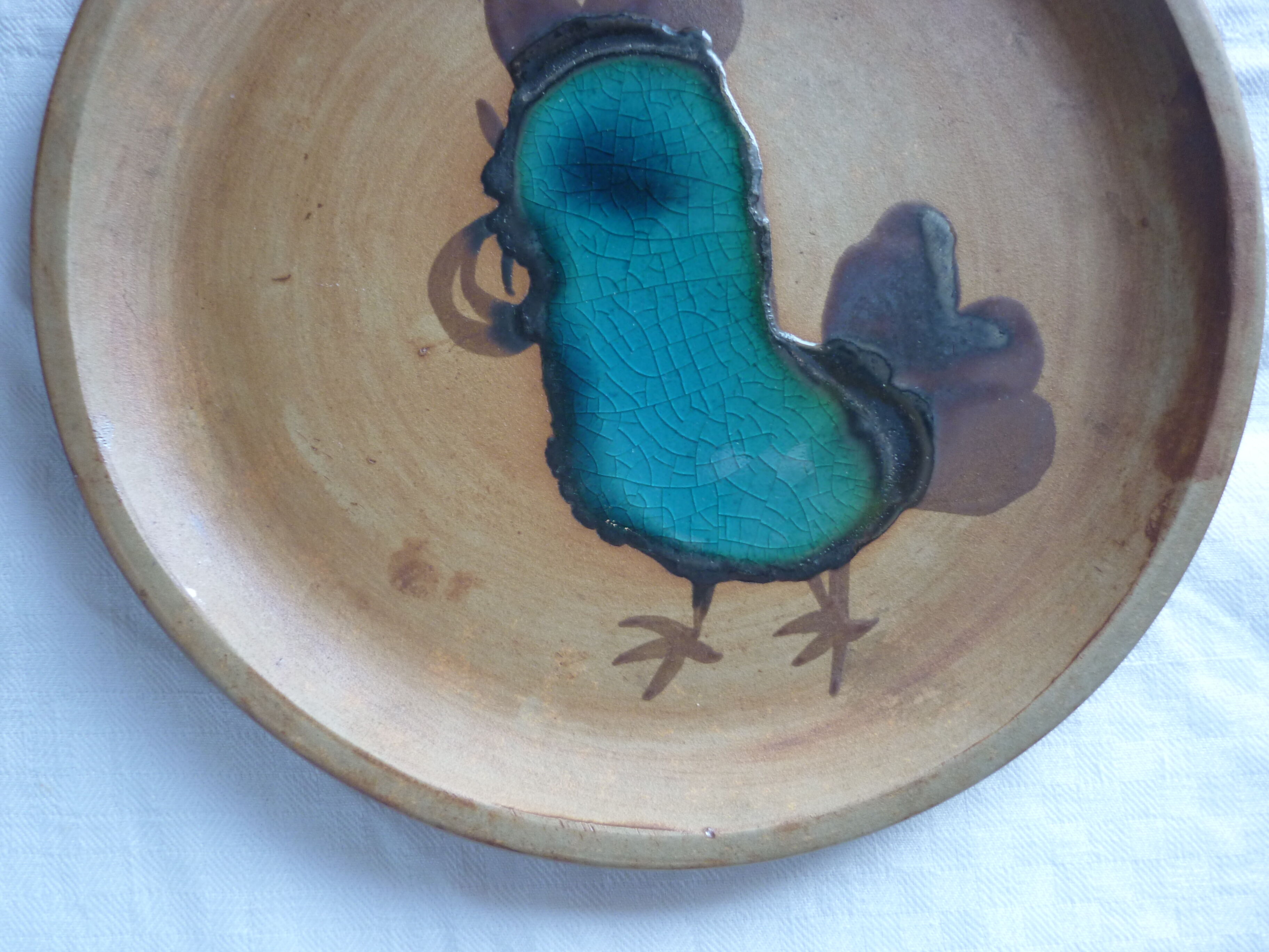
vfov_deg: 42.9
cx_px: 634
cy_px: 476
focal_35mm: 33
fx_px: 1210
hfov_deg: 55.4
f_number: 2.8
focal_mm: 5.5
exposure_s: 1/30
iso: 160
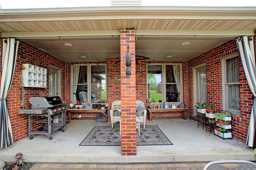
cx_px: 128
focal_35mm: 16
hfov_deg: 95.0
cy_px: 85
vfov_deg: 72.0
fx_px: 117
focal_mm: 11
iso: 100
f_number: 5.6
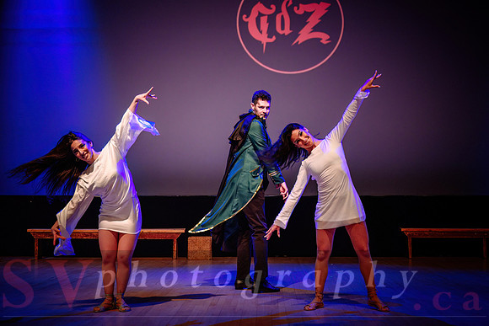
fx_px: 776
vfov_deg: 23.7
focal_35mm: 57
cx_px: 266
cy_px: 175
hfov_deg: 34.9
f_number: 2.8
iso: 1600
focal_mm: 52
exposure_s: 1/200
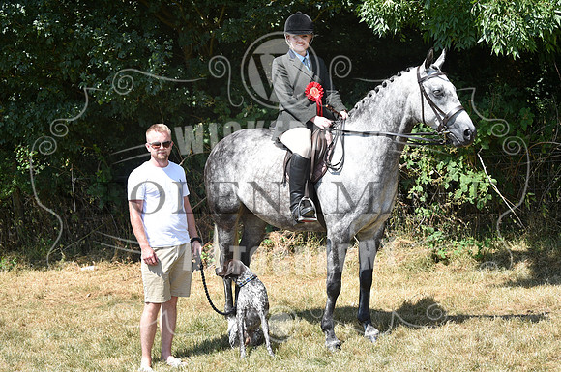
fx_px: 1089
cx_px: 280
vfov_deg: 19.4
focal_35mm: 70
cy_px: 186
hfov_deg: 28.9
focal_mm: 70
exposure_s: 1/1250
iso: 800
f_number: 7.1
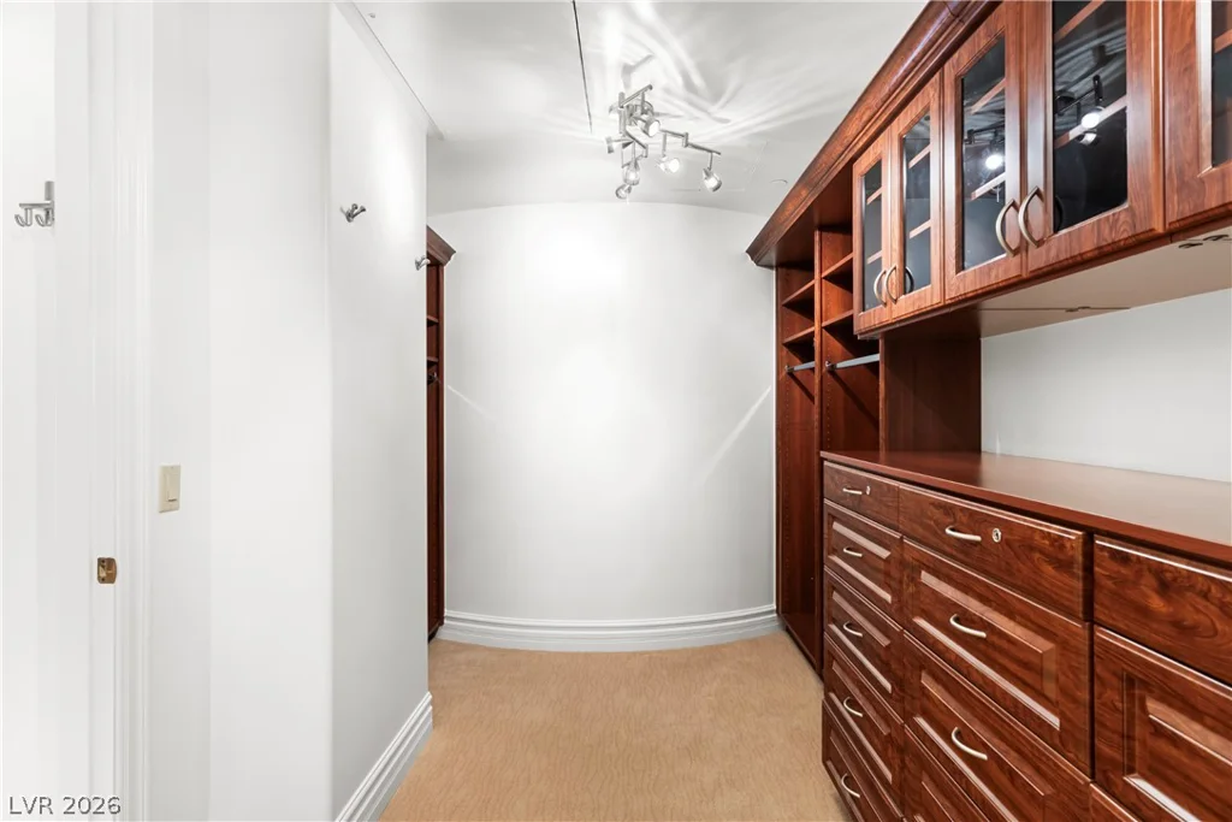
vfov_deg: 64.6
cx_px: 616
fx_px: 650
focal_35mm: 19
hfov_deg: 86.9
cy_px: 411
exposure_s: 1/10
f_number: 5.6
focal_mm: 19
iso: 400
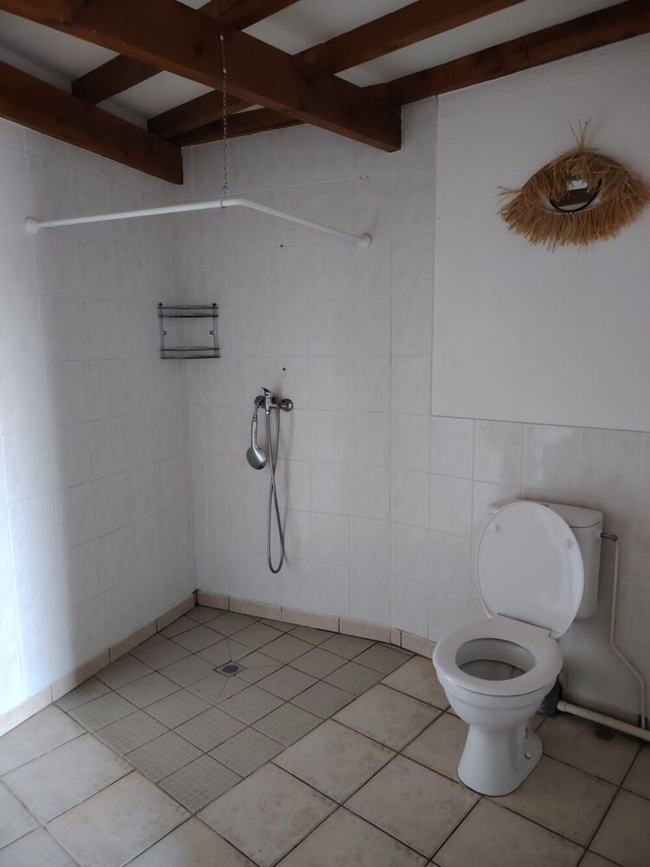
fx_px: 601
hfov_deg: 56.8
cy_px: 434
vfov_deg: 71.6
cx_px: 325
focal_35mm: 24
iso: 2644
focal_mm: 5.25
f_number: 1.75
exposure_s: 1/25
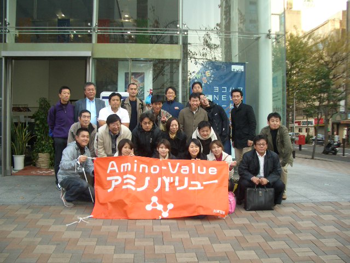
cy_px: 132
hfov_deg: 52.6
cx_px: 175
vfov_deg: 40.7
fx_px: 354
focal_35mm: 35
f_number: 2.6
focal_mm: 5.8
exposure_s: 1/100
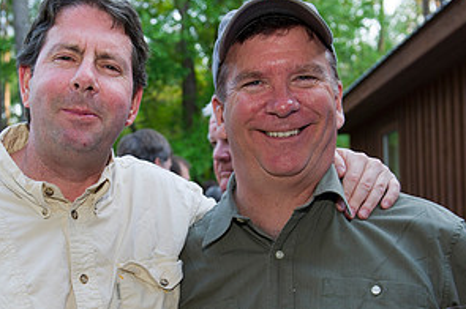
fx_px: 815
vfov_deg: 21.3
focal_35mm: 63
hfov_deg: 31.7
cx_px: 164
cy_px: 233
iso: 640
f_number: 4.5
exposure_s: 1/125
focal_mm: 32
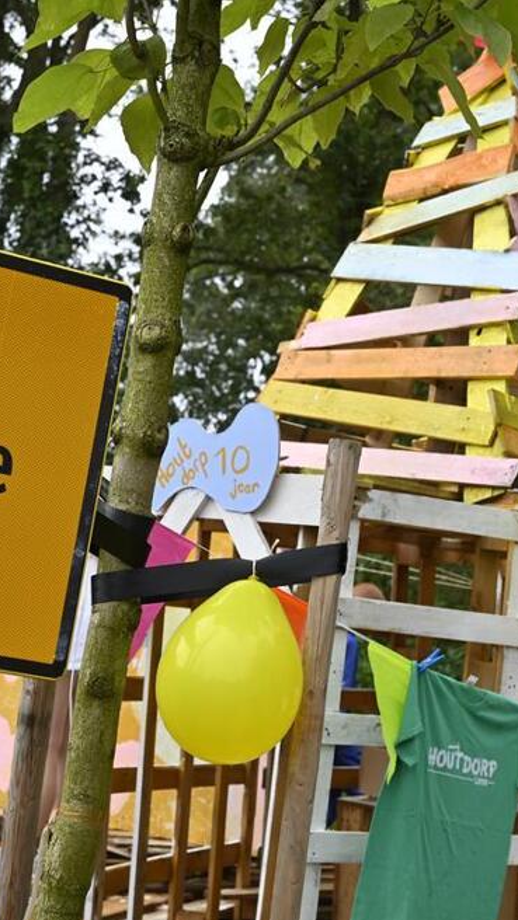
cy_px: 461
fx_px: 1856
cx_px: 190
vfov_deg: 27.9
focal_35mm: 76
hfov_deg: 15.9
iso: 200
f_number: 6.3
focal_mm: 48
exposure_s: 1/160
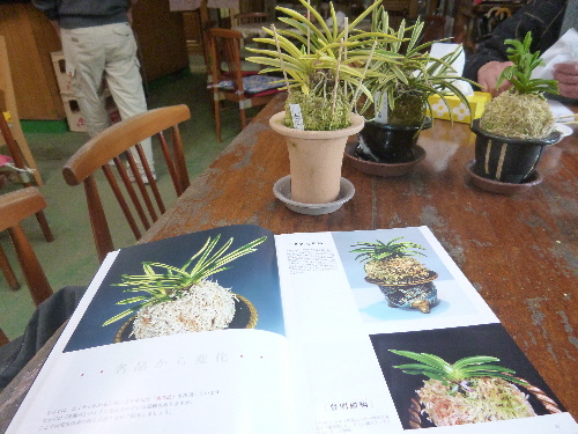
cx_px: 289
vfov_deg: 56.8
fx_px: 401
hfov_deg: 71.6
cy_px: 217
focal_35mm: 24
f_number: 2.5
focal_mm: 4.3
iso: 400
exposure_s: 1/60
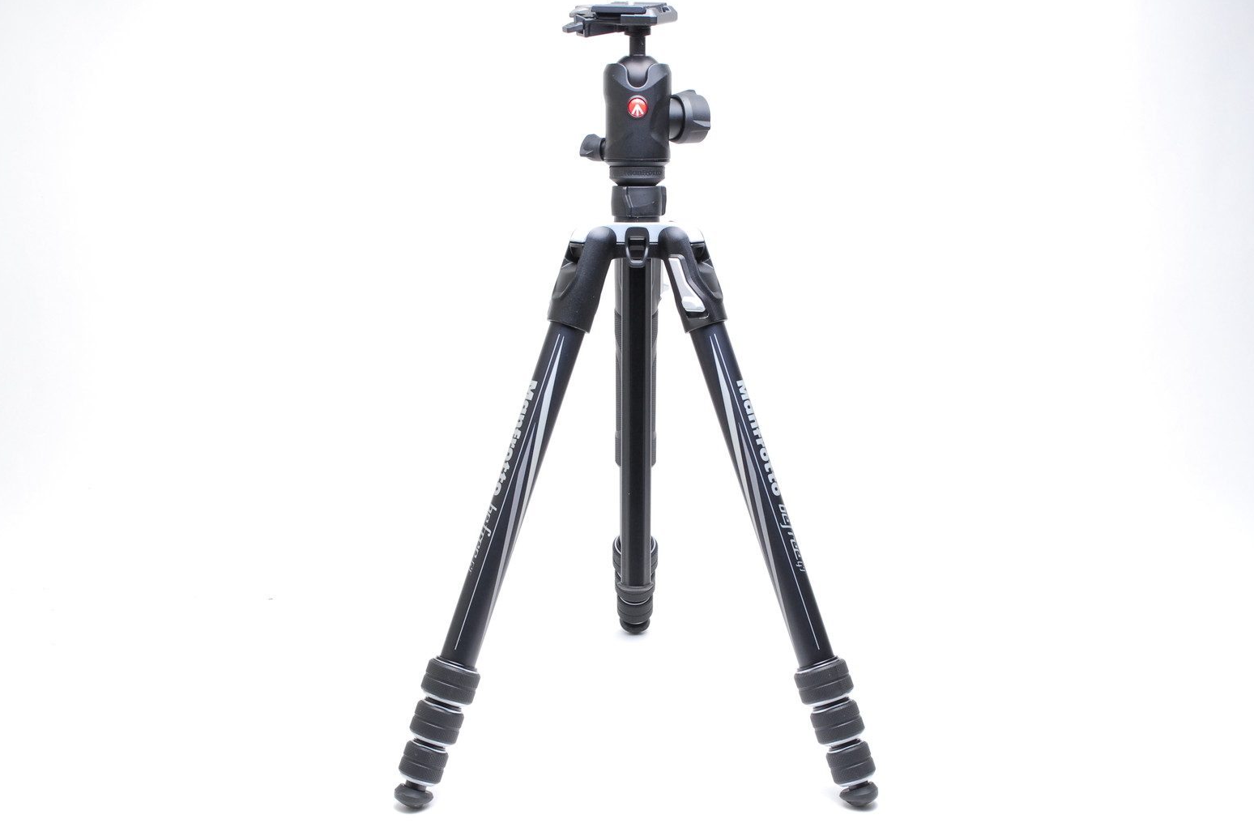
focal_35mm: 59
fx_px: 2055
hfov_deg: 33.9
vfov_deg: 23.0
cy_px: 405
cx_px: 613
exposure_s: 1/100
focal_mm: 38
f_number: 10
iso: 400
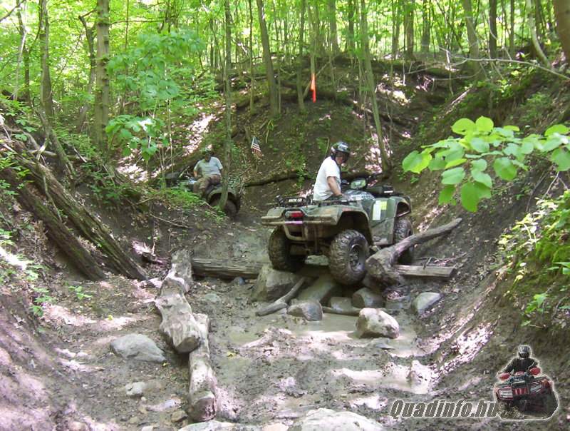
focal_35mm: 36
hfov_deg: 51.2
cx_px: 285
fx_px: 594
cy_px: 216
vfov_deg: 39.8
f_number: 2.76
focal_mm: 5.54
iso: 100
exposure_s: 1/33.9
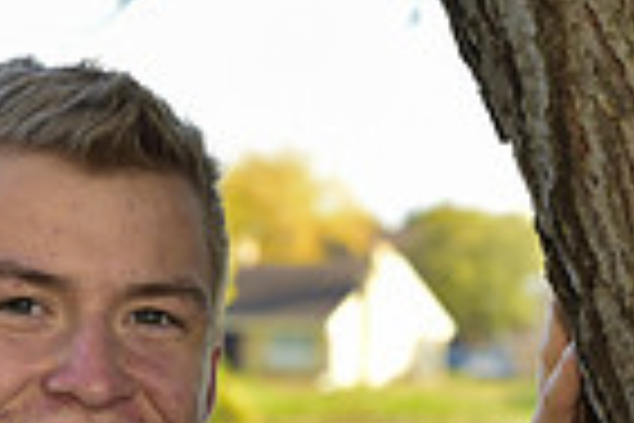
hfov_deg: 7.2
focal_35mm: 287
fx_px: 5054
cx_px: 103
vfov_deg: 4.7
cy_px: 709
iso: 200
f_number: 5.6
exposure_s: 1/125
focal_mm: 70
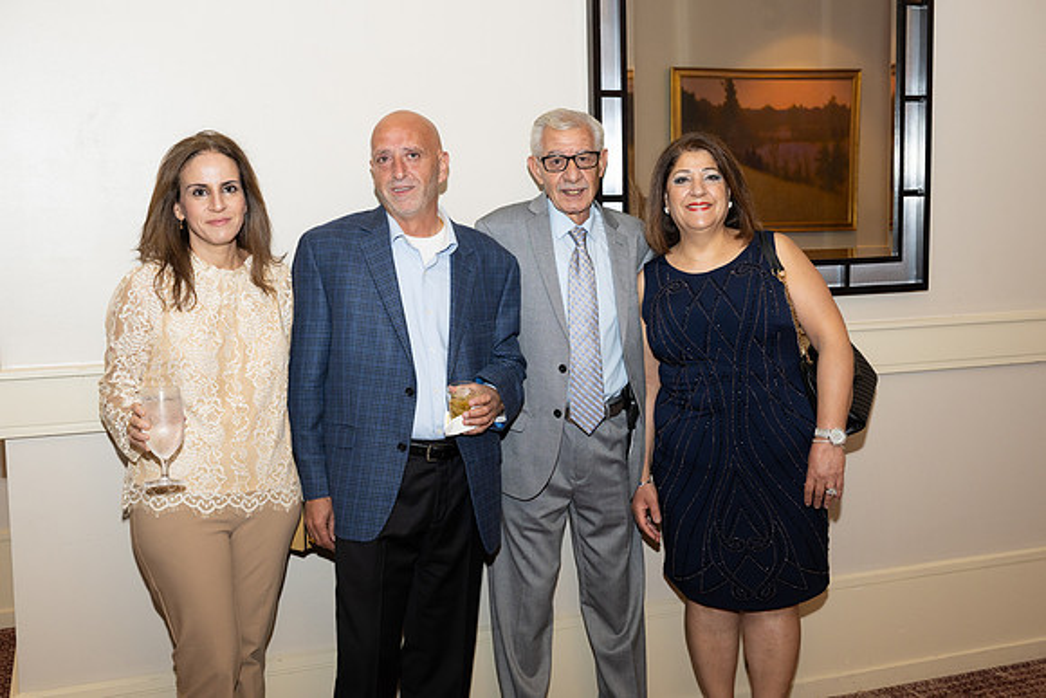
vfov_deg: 34.2
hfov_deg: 49.5
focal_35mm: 39
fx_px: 1133
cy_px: 349
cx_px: 523
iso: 800
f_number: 5.6
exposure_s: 1/100
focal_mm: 39
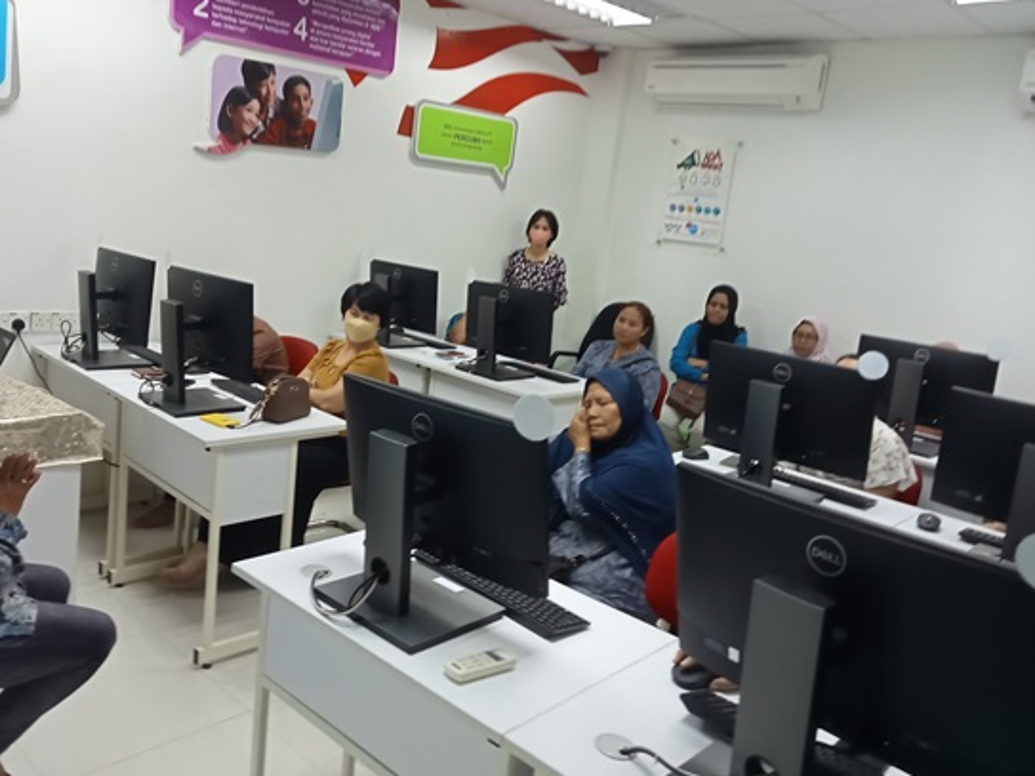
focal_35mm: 33
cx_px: 433
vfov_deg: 42.9
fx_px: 986
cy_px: 345
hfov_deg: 55.1
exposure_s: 1/33.3
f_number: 2.2
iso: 327
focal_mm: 3.46
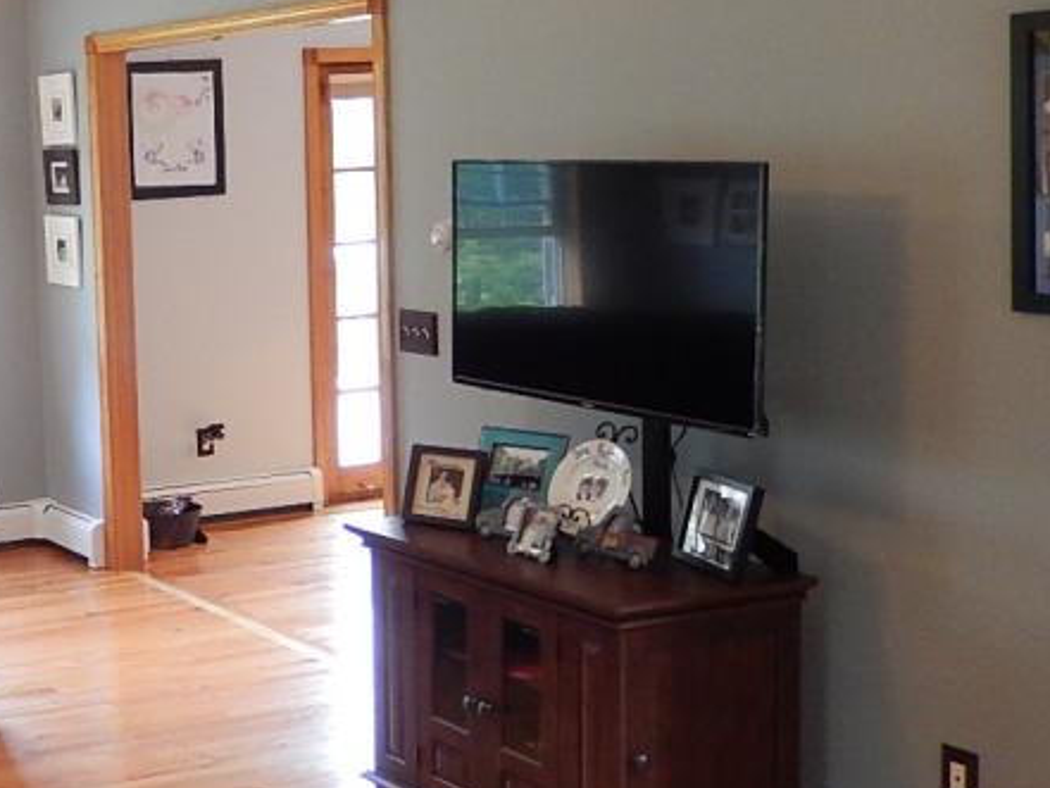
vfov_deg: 25.2
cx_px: -167
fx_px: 1760
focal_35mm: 58
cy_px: 324
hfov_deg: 29.2
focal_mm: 4.5
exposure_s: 1/20
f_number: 3.4
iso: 400
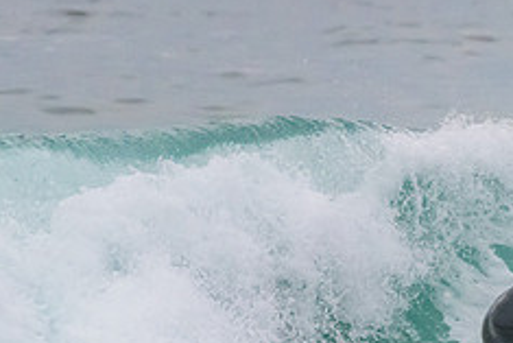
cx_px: 488
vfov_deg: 0.9
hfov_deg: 1.4
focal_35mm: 1515
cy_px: 264
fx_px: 21601
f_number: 5.6
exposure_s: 1/1250
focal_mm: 500
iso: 2500
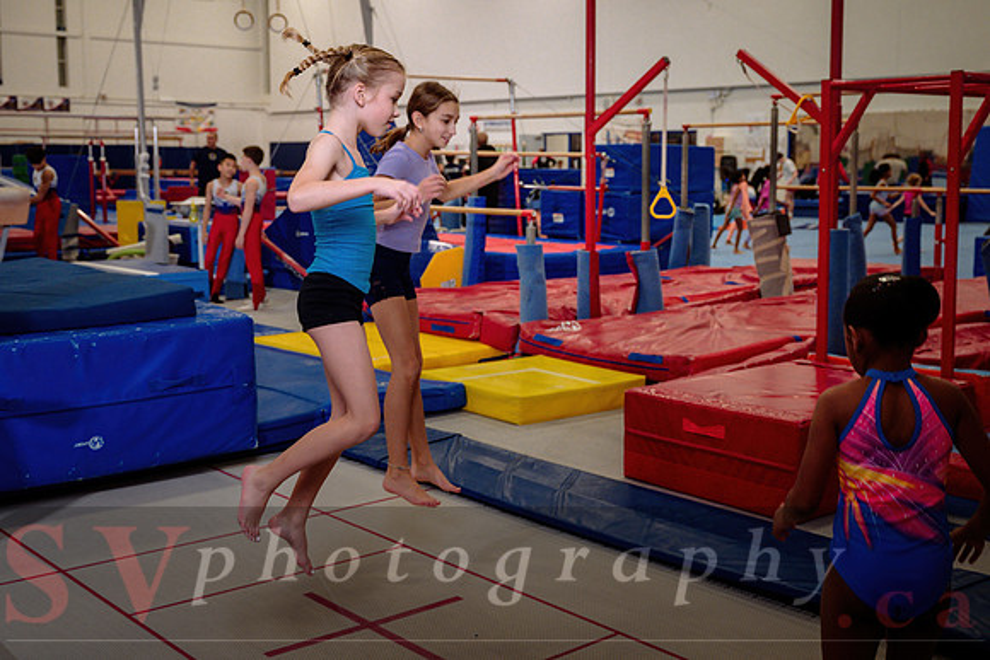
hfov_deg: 43.5
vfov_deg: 29.8
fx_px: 1242
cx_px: 495
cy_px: 305
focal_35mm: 45
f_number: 4
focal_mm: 41
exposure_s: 1/400
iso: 1600
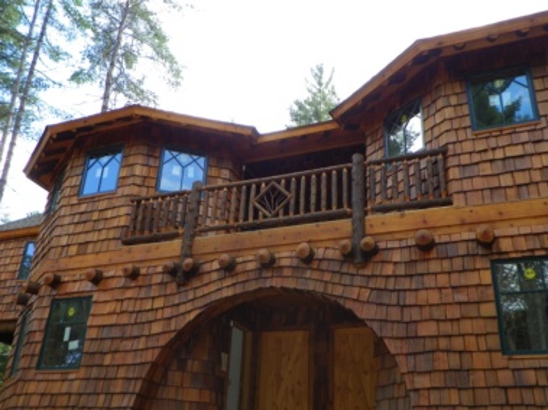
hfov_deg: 51.4
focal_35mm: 36
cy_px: 205
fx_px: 570
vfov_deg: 39.6
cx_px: 274
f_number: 3.2
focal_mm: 6.4
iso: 64
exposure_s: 1/125
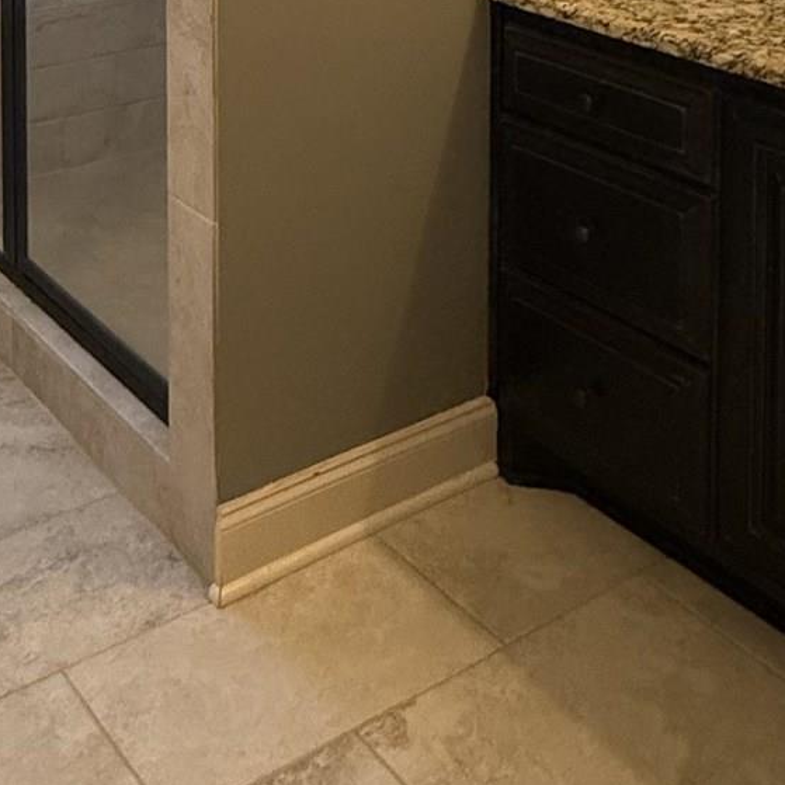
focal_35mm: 51
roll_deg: +0.1
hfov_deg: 31.9
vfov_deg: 27.1
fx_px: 1308
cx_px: 93
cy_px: -277
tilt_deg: -2.3
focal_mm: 2.22
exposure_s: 1/120
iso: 500
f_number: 2.2
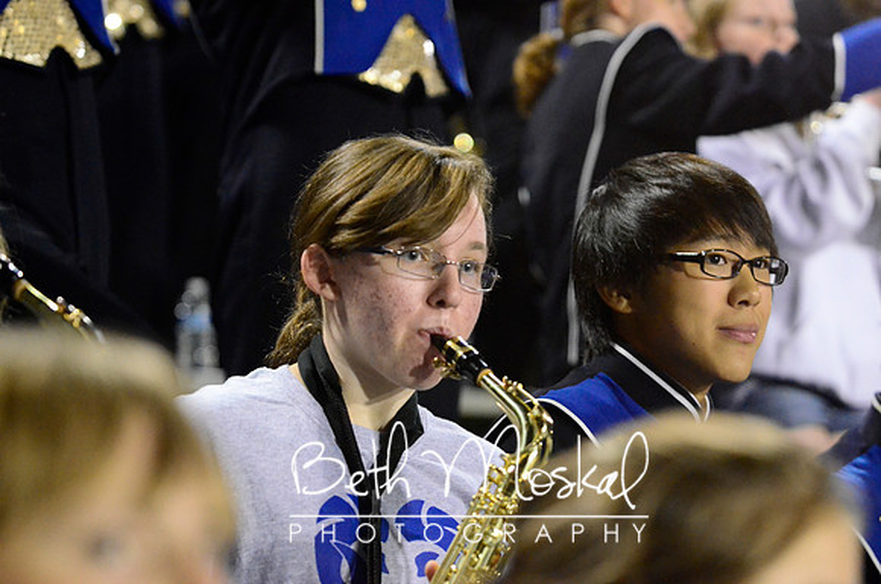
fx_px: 4945
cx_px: 440
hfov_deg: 10.2
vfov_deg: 6.8
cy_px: 292
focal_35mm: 202
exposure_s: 1/125
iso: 6400
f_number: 2.8
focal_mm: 135
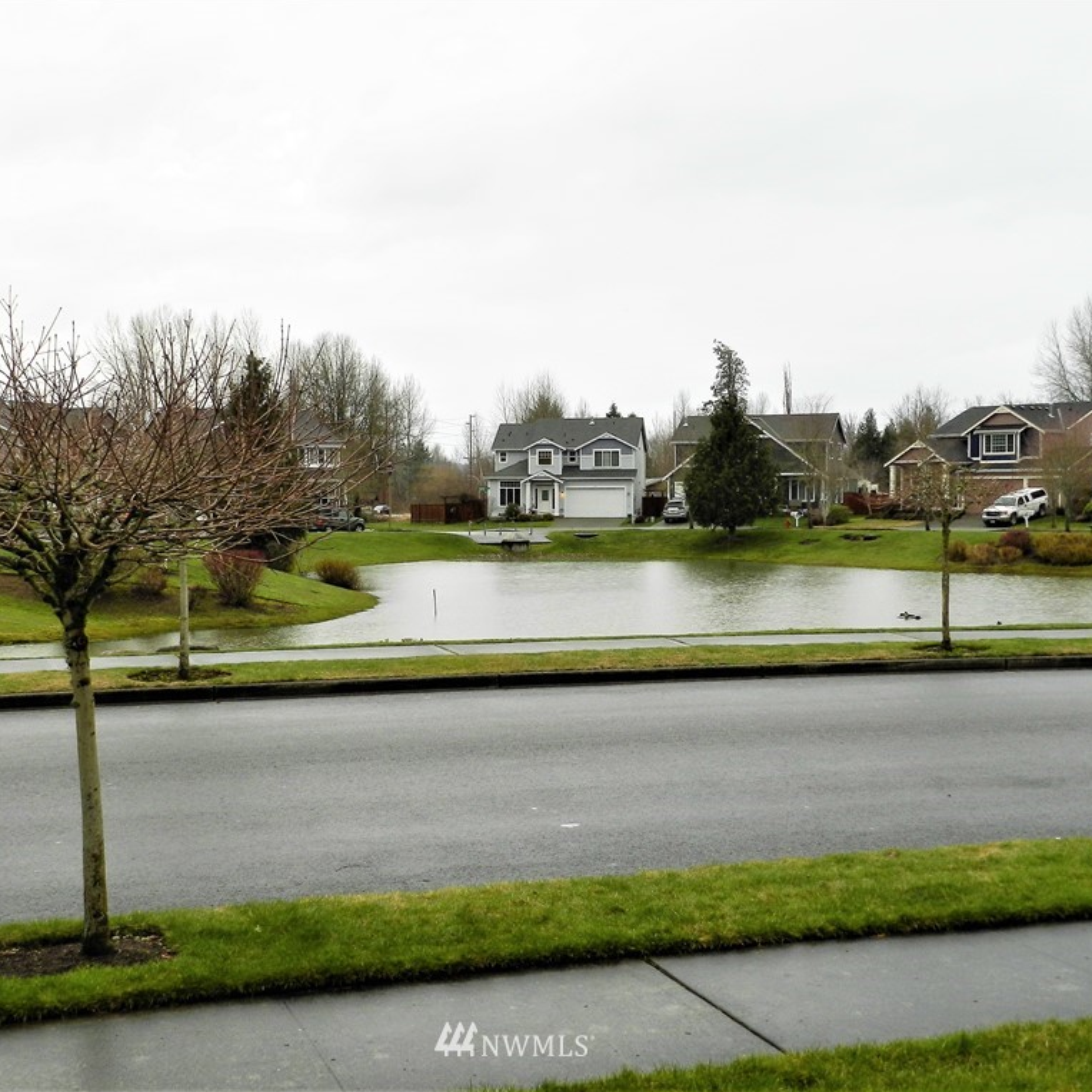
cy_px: 545
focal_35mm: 45
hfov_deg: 37.5
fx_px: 1606
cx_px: 515
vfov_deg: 37.6
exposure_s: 1/100
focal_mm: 6.7
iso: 160
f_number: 4
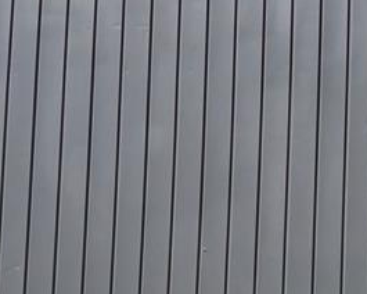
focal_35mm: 98
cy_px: 498
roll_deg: -0.2
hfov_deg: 17.4
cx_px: 562
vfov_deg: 14.2
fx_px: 1064
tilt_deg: +5.5
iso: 50
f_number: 1.6
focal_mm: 5.96
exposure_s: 1/5814
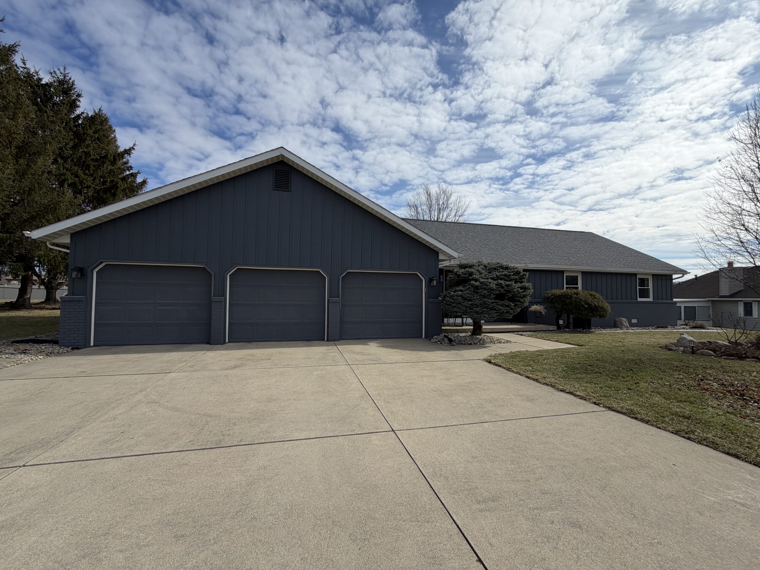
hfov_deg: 102.1
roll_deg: -0.5
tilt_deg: -0.2
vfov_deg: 85.7
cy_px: 285
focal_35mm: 14
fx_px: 307
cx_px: 380
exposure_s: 1/1534
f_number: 2.2
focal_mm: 2.22
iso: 20
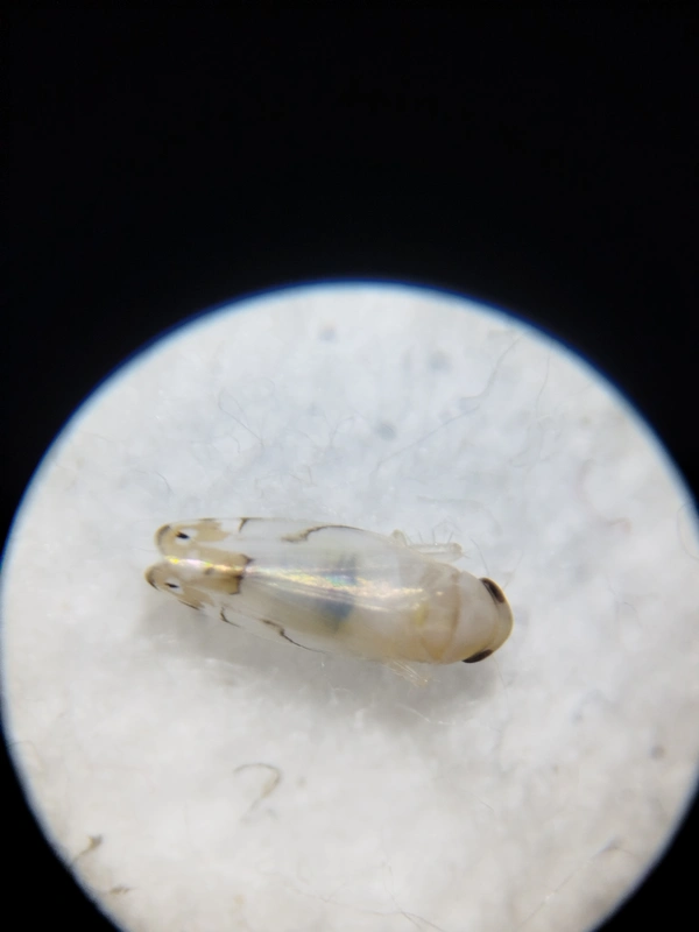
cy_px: 466
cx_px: 350
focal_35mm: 41
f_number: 1.7
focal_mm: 5.31
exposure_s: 1/33
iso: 125
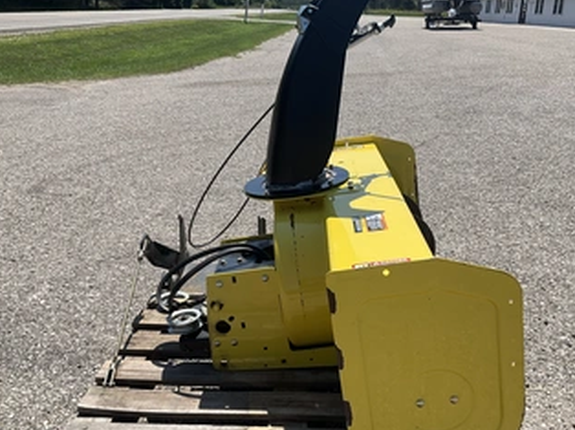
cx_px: 311
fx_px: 614
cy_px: 243
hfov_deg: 50.1
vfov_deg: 38.5
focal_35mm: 37
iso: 25
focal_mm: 3
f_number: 1.8
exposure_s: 1/2427
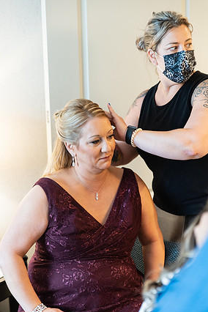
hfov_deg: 18.4
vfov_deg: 27.3
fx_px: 641
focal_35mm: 74
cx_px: 103
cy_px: 158
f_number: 2.8
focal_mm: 70
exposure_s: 1/125
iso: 2000
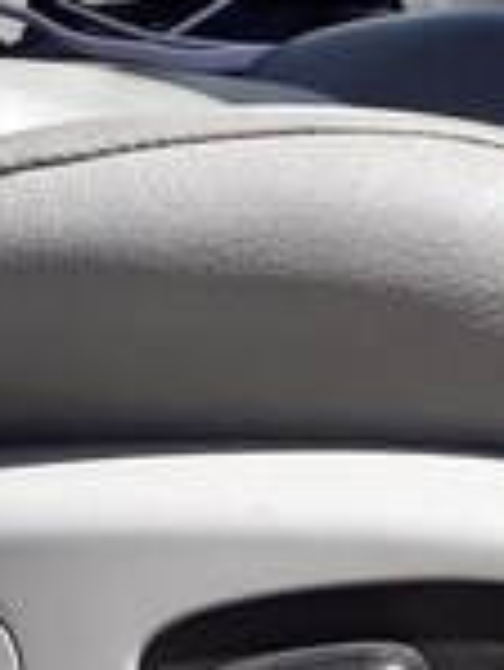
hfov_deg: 15.8
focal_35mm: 90
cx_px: 612
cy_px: 778
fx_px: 1745
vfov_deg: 20.5
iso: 40
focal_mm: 3.6
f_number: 1.9
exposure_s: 1/520
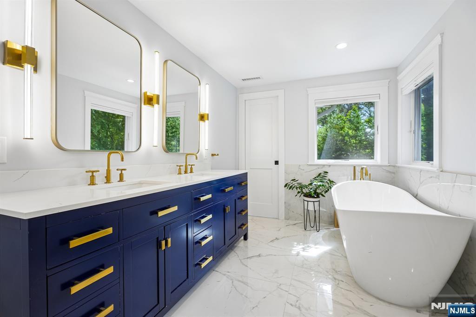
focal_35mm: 16
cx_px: 238
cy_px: 158
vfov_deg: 73.7
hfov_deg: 96.8
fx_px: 211
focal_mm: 16
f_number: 8
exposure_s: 1/25
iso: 200
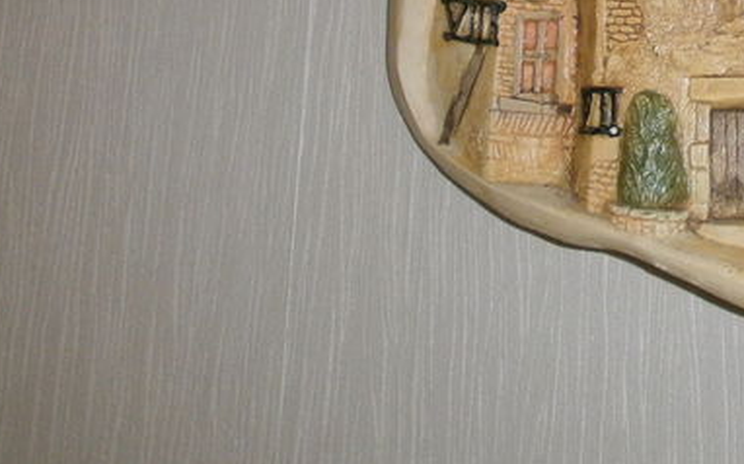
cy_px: -189
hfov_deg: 24.7
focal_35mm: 75
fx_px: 1519
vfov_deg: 16.2
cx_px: 913
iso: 125
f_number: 2.9
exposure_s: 1/30
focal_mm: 4.8
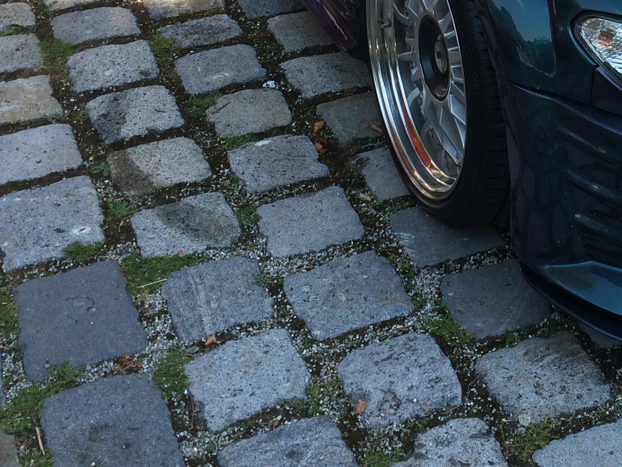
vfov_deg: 18.1
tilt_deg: -20.6
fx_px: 1384
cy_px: -99
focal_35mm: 77
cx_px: 612
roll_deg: -2.1
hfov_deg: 24.3
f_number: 2.2
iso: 32
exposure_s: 1/500
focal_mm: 4.15
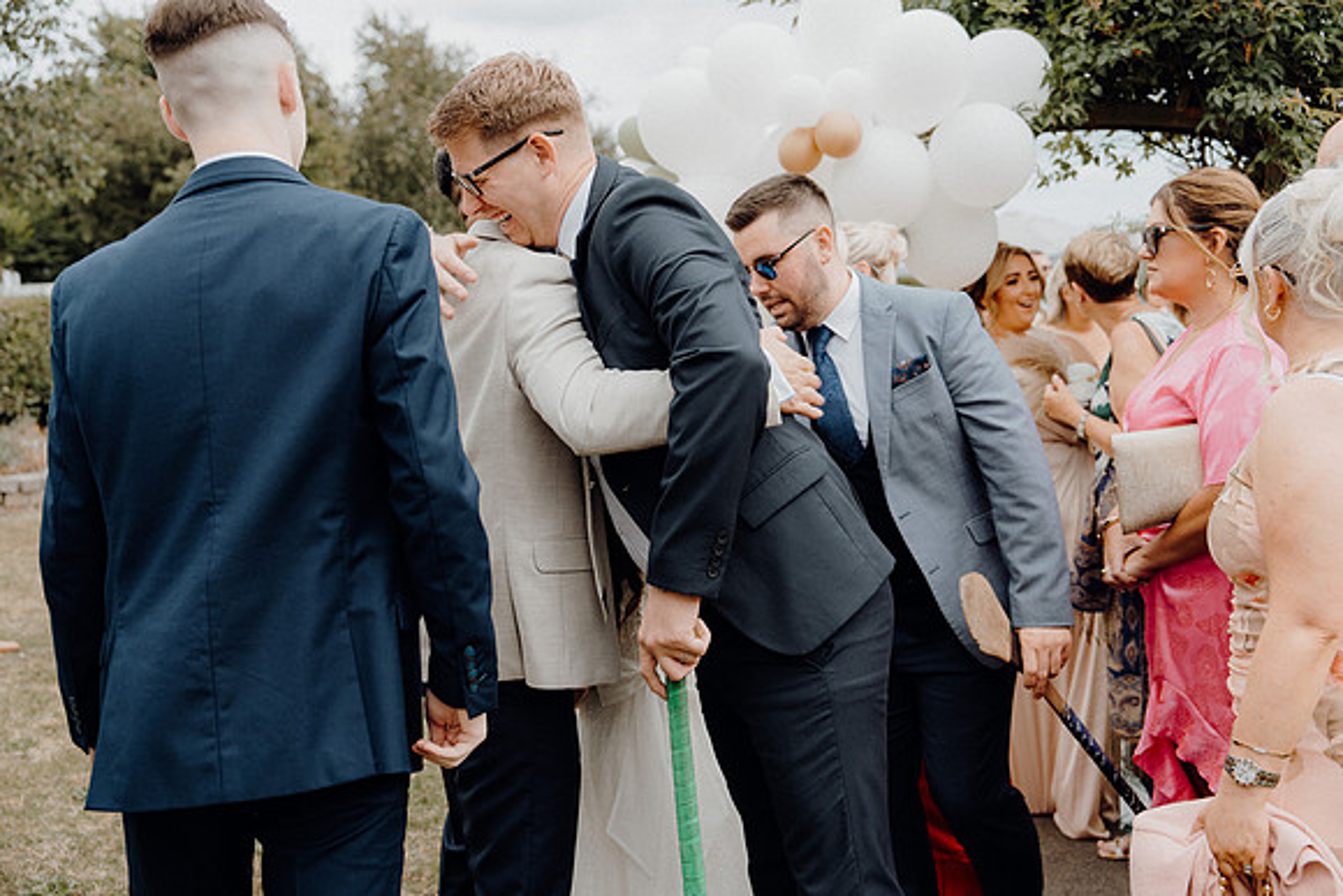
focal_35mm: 40
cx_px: 672
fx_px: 1493
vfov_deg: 33.4
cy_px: 448
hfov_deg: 48.4
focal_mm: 40
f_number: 3.5
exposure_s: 1/500
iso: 125
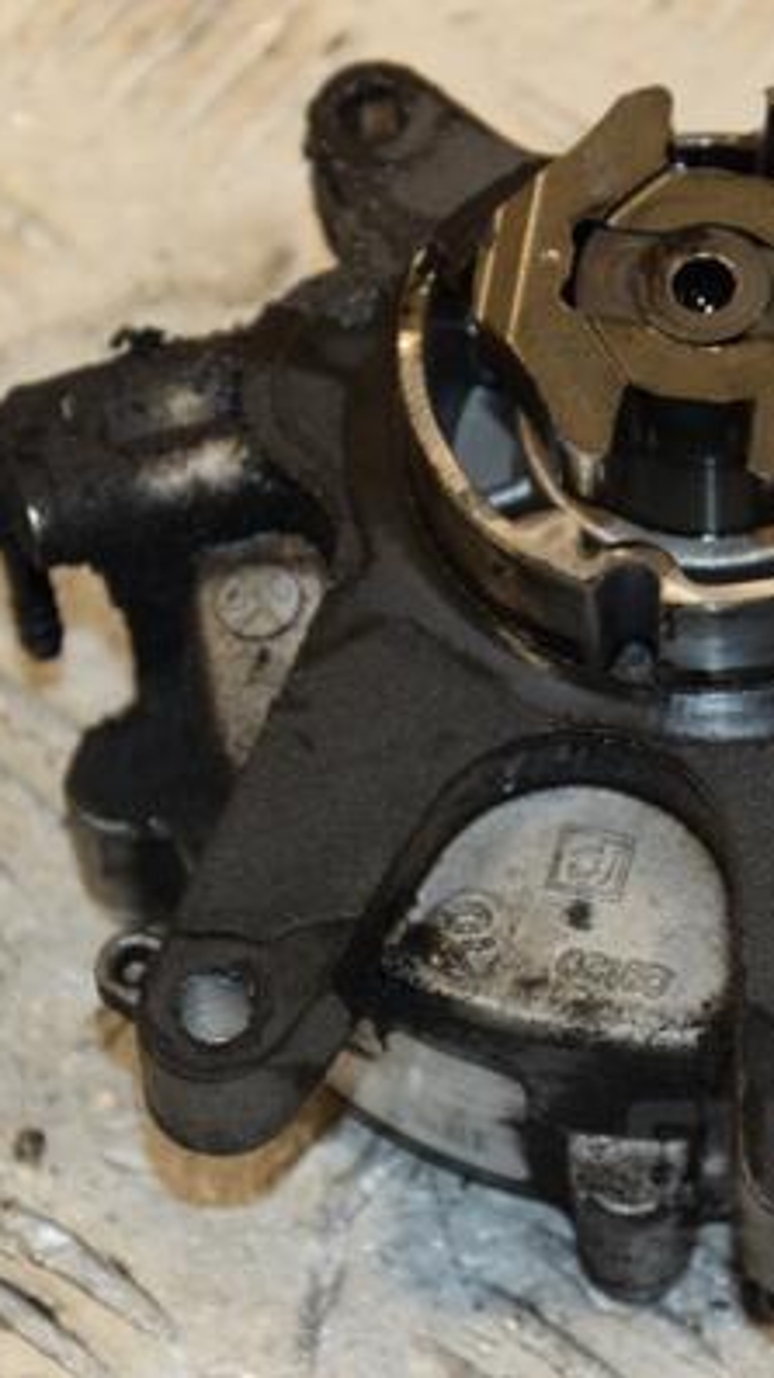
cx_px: 562
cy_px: 691
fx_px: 6940
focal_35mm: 190
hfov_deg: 6.4
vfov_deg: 11.3
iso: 800
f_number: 5.6
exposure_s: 1/200
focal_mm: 80
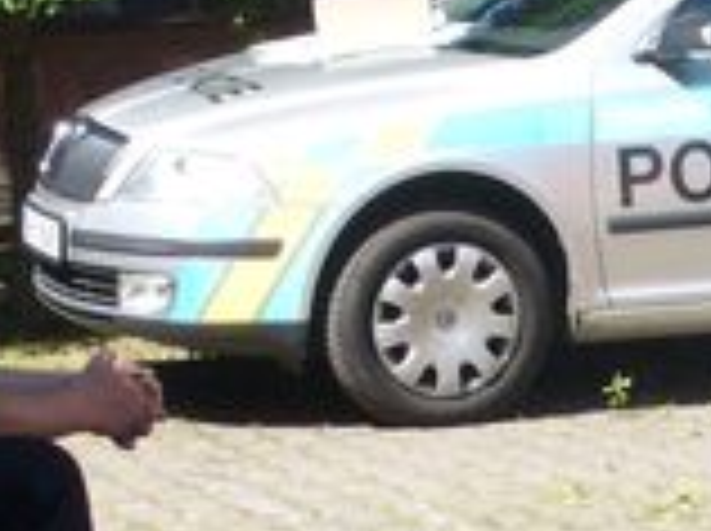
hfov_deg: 12.6
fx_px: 3076
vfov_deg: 9.9
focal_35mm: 150
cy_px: 360
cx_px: 1026
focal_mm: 6.1
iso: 80
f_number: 5.6
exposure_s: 1/160
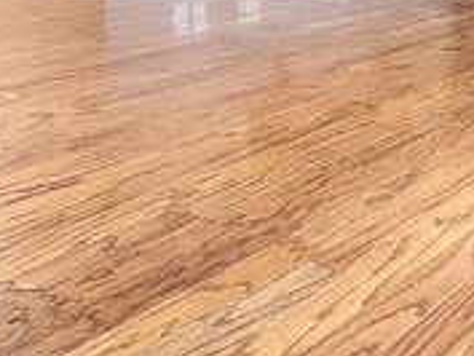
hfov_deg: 38.0
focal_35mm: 49
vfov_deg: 25.2
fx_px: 671
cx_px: 347
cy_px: -120
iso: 400
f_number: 2.2
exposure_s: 1/30
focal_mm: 2.2
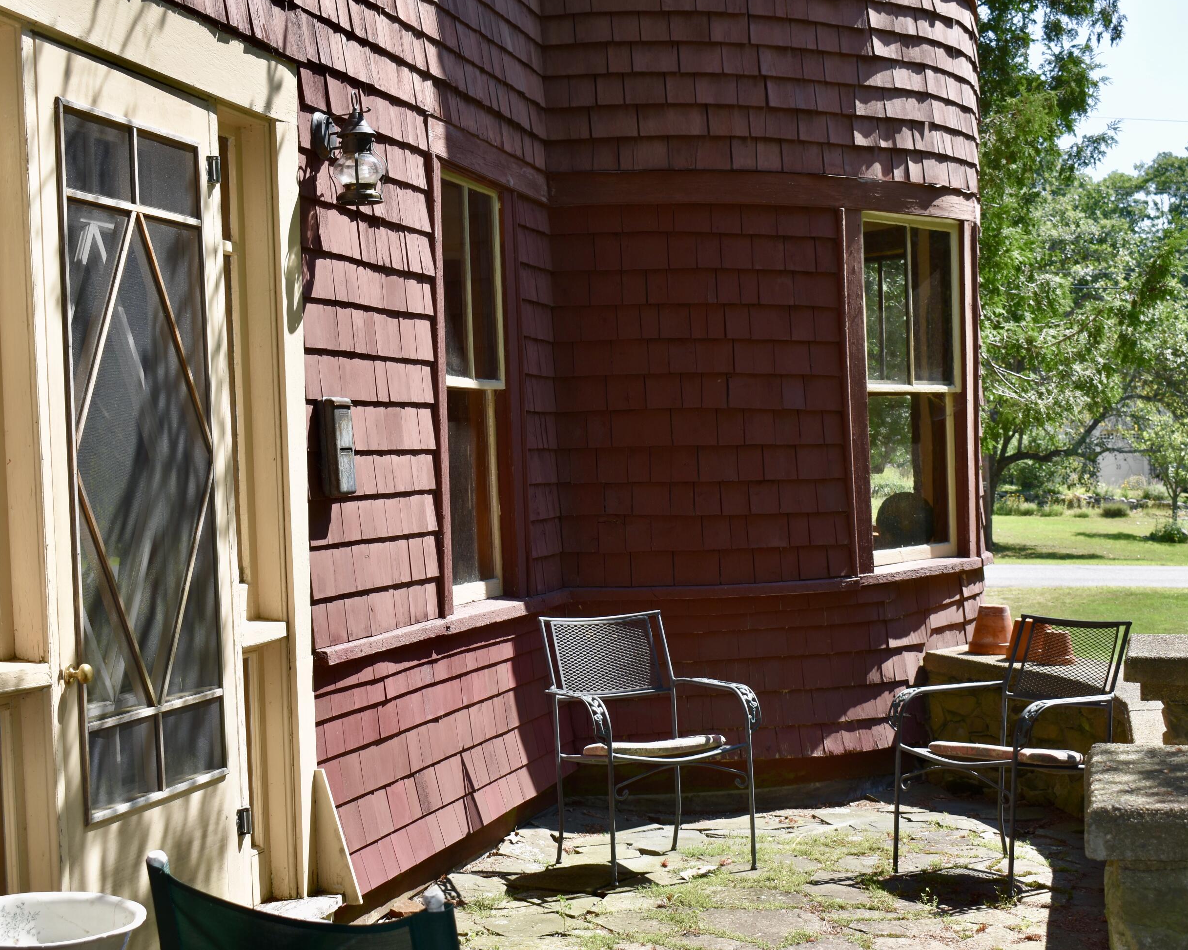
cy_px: 465
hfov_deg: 32.0
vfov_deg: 25.8
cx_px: 590
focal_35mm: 59
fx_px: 2074
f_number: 7.1
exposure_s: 1/200
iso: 100
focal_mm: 34
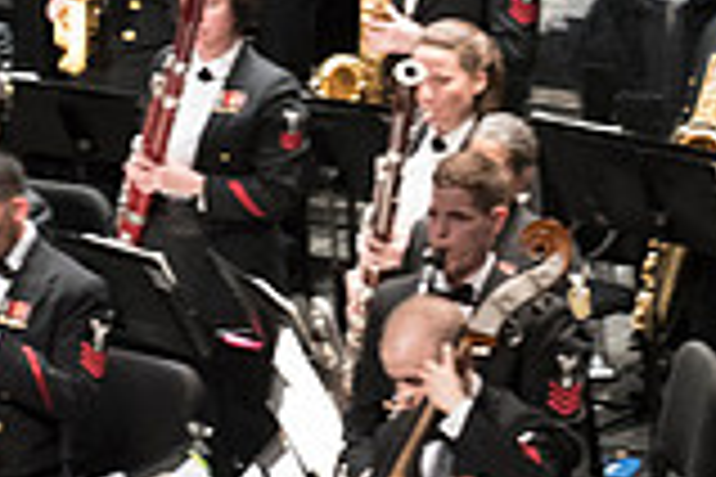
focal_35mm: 511
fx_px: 10162
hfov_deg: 4.0
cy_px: 173
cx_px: 757
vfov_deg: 2.7
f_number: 5.6
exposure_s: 1/125
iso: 4000
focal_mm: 140
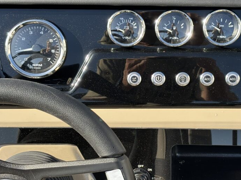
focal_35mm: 80
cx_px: 147
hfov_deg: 24.4
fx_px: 557
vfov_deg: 18.4
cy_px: 74
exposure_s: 1/522
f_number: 1.6
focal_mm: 5.96
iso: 32
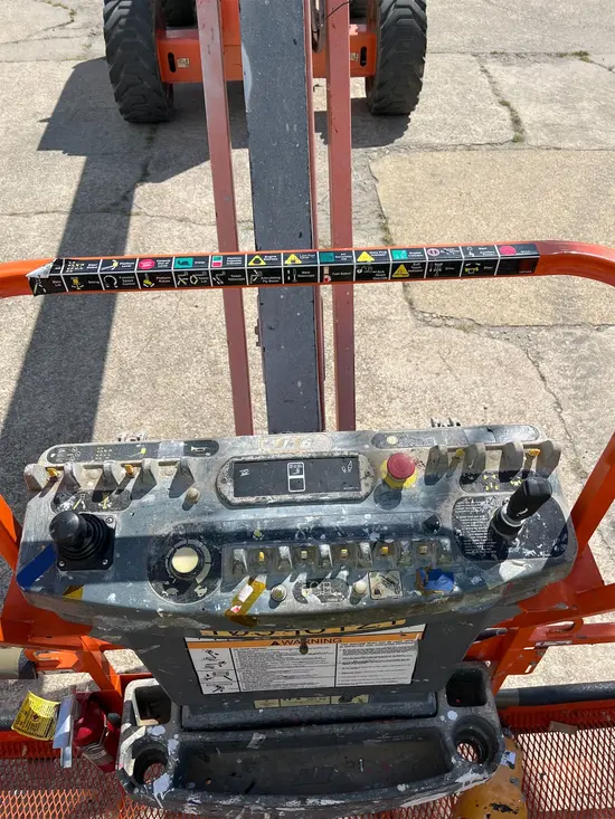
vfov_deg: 67.3
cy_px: 410
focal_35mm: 26
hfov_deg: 53.1
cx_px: 308
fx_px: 616
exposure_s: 1/3876
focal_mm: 5.1
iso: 50
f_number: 1.6
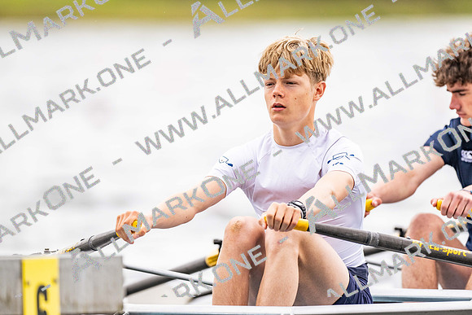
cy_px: 158
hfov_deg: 3.4
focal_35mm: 600
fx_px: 7868
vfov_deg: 2.3
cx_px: 236
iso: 640
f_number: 4
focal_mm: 600
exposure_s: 1/2500
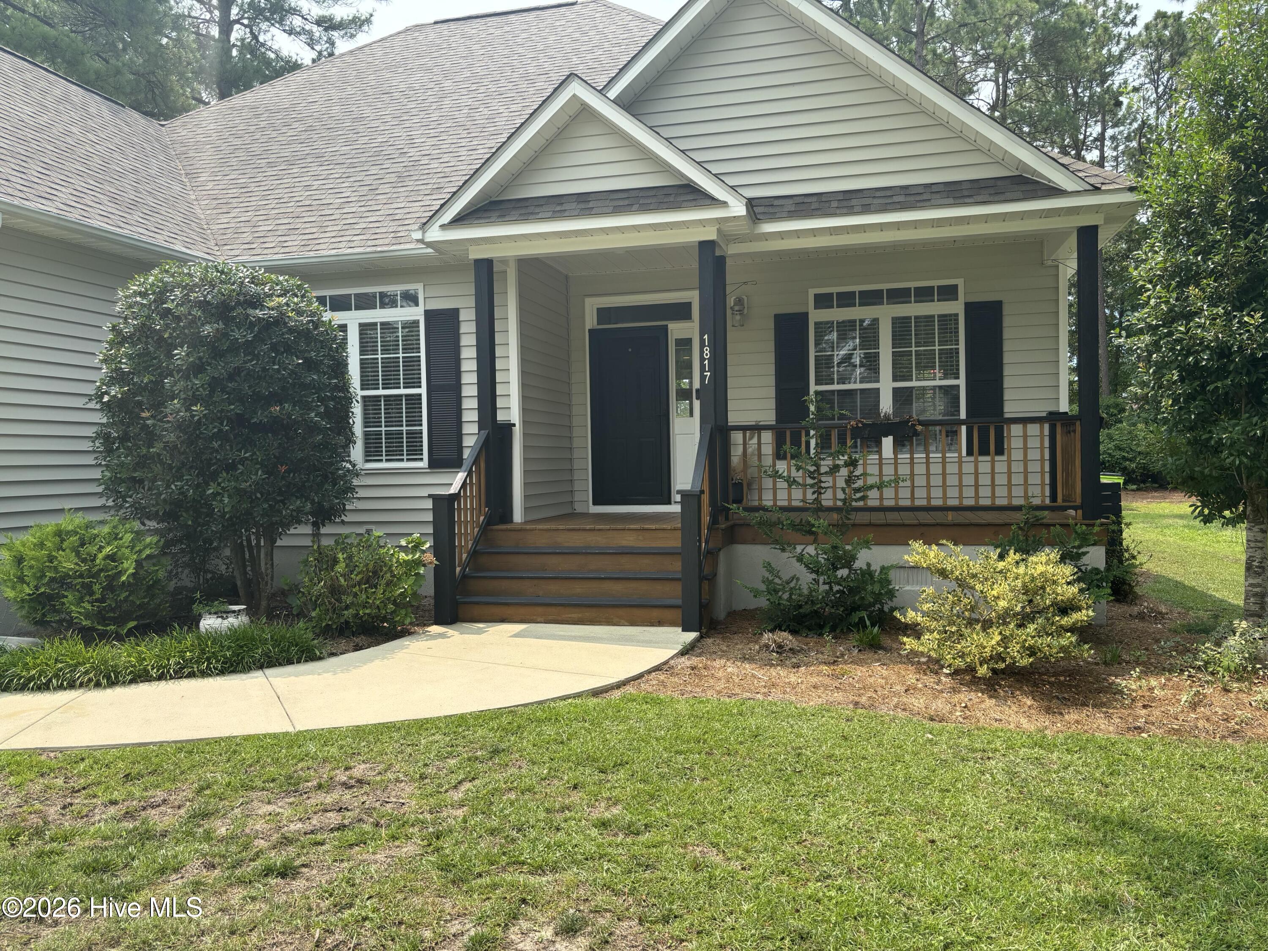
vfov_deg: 53.1
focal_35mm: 26
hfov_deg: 67.3
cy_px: 476
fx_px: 952
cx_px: 634
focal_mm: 5.96
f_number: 1.6
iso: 50
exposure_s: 1/1190
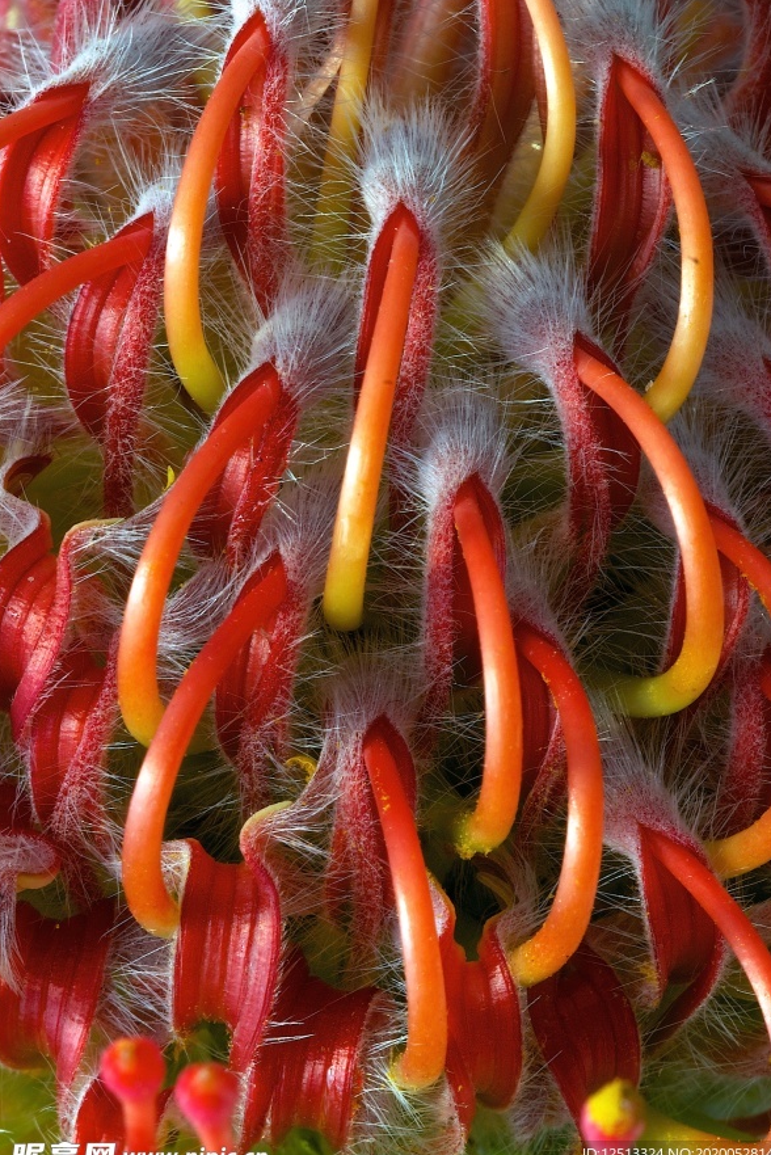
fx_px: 5860
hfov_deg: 7.5
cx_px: 435
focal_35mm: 183
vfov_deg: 11.3
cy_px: 509
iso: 100
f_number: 22
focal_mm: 105
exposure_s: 1/125
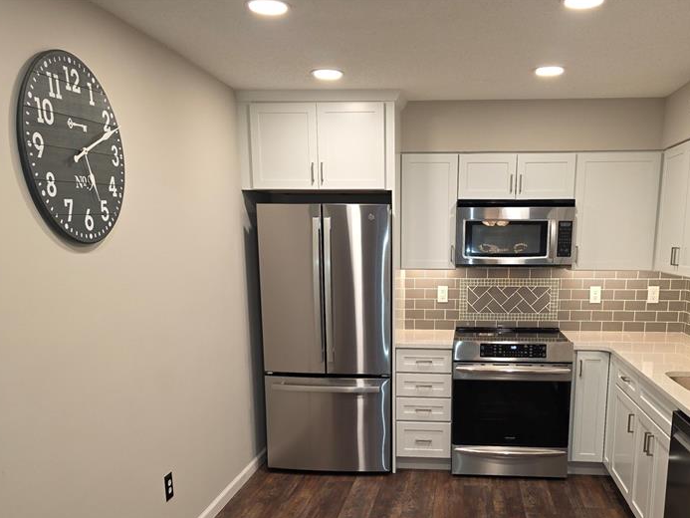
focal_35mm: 34
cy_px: 378
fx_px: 678
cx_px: 416
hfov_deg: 53.5
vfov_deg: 40.8
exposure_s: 1/60
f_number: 1.7
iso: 100
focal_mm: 6.3
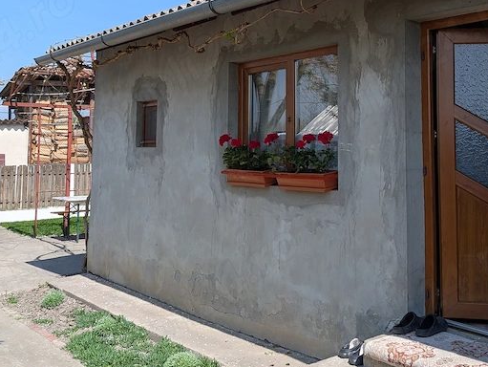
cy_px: 83
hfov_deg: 40.1
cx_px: 307
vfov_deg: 30.3
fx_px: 663
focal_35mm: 47
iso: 20
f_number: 1.68
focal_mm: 6.9
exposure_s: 1/887
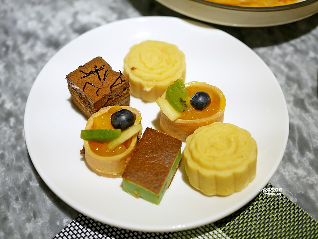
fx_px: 460
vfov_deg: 29.1
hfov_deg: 38.2
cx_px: 159
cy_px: 120
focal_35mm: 50
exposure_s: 1/250
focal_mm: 25
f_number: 1.8
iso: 200
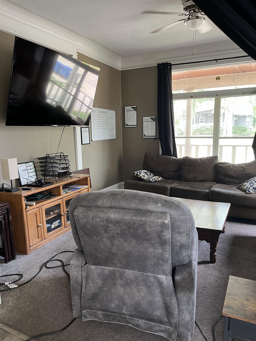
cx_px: 128
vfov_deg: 67.3
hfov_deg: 53.1
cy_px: 170
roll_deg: +2.2
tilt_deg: -11.3
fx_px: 256
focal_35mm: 26
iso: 125
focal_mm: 5.1
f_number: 1.6
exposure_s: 1/69
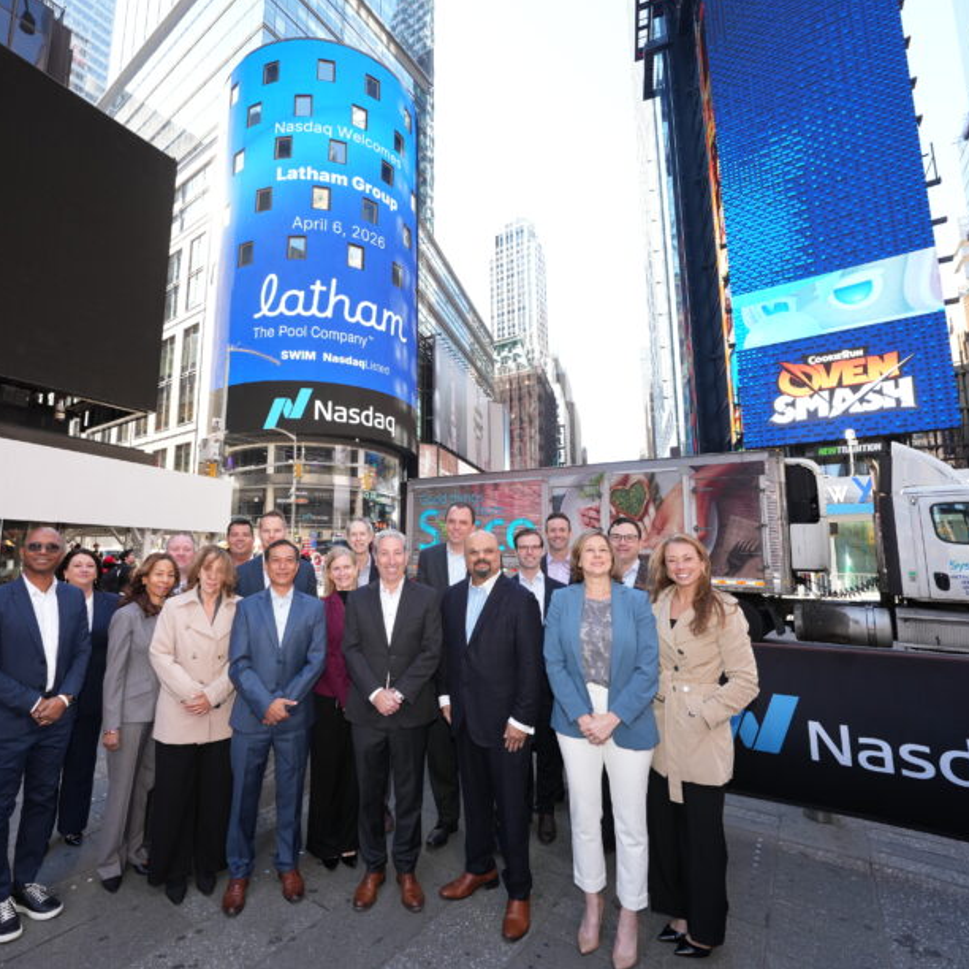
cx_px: 396
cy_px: 477
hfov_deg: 86.5
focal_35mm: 16
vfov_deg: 87.4
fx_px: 507
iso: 500
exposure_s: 1/160
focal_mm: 12
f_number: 5.6
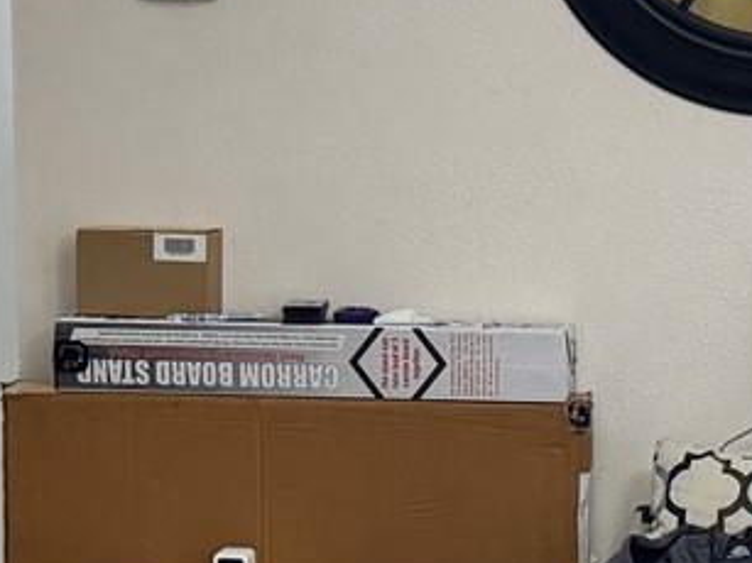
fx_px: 2714
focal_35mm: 125
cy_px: 421
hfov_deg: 15.8
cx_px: 355
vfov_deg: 11.8
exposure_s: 1/60
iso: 400
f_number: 1.78
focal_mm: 6.76
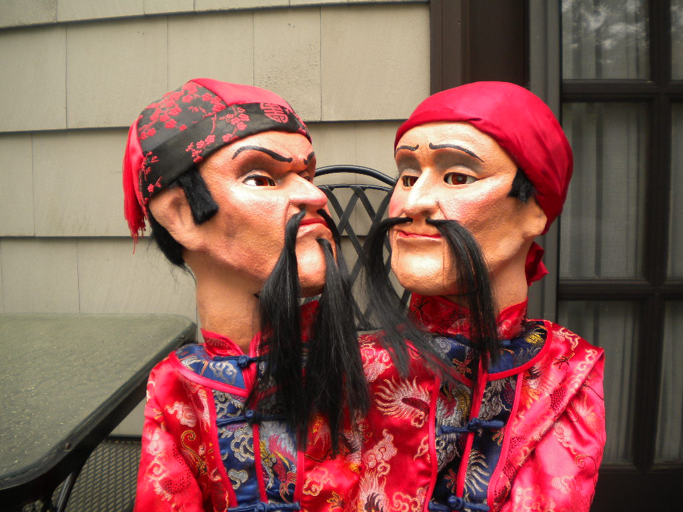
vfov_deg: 40.7
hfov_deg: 52.6
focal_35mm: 35
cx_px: 342
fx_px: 691
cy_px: 256
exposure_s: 1/77.4
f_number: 3.1
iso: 80
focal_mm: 6.3
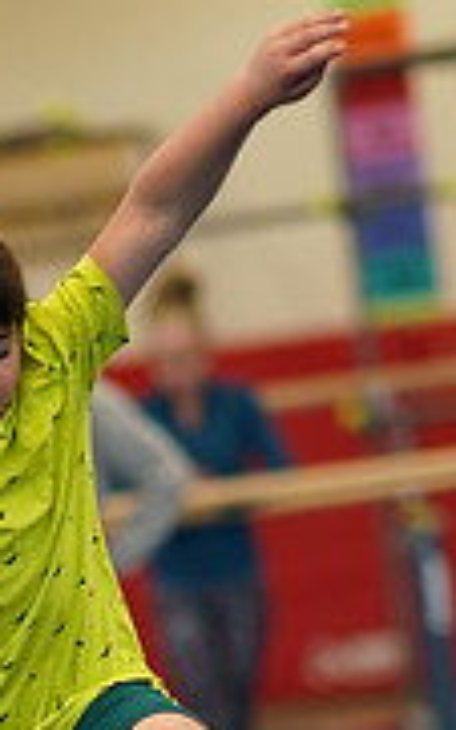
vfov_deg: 7.5
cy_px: 718
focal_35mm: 278
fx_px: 5532
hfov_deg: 4.7
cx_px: 79
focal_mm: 85
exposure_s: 1/500
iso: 800
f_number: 1.4
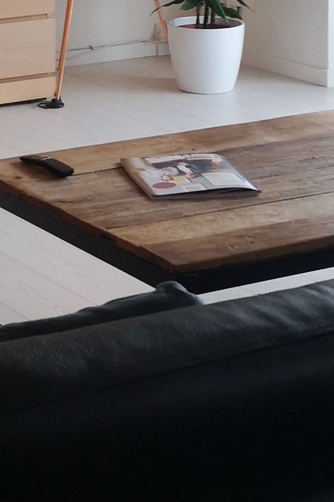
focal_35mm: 120
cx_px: 17
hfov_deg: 11.3
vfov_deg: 16.5
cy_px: -78
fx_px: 1670
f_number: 1.8
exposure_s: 1/50
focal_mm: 3.95
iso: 64
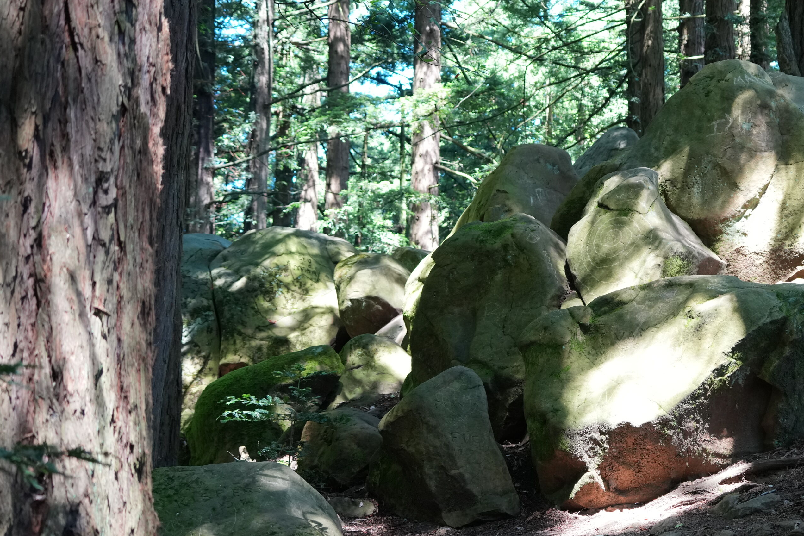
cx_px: 607
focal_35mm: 85
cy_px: 312
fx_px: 1898
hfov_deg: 23.7
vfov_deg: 16.1
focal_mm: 50
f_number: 4.5
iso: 1000
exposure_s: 1/80
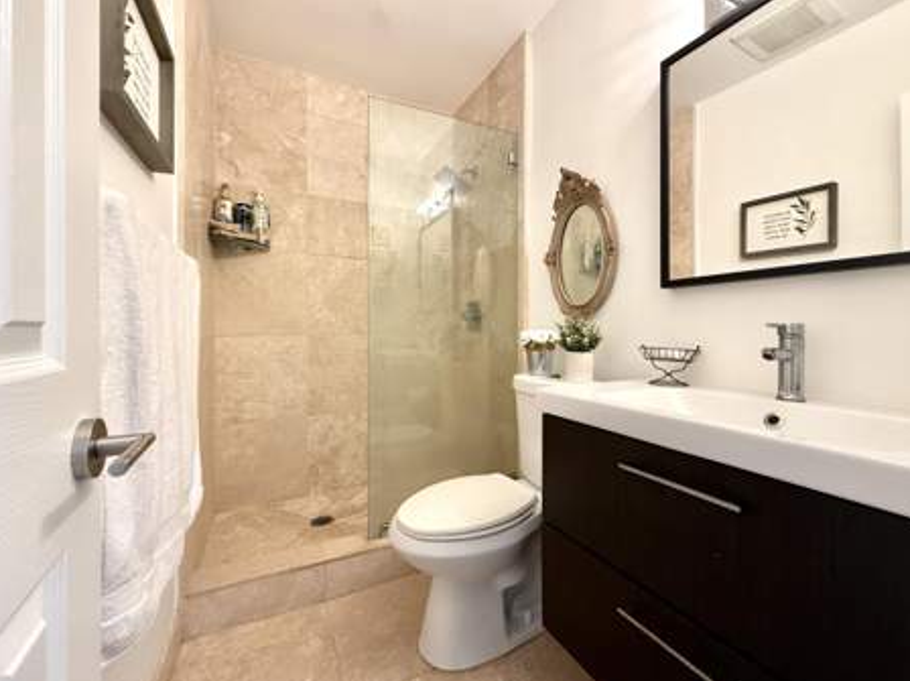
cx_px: 465
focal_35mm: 15
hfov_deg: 98.2
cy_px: 328
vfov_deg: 81.6
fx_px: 394
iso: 250
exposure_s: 1/60
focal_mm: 2.22
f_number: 2.2
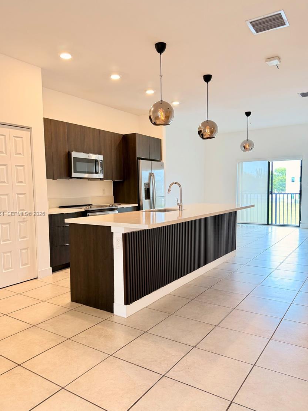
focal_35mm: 26
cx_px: 143
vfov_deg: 67.3
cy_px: 214
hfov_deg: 53.0
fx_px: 308
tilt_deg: -5.4
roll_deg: +1.1
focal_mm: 6.76
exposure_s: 1/60
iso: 200
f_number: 1.78
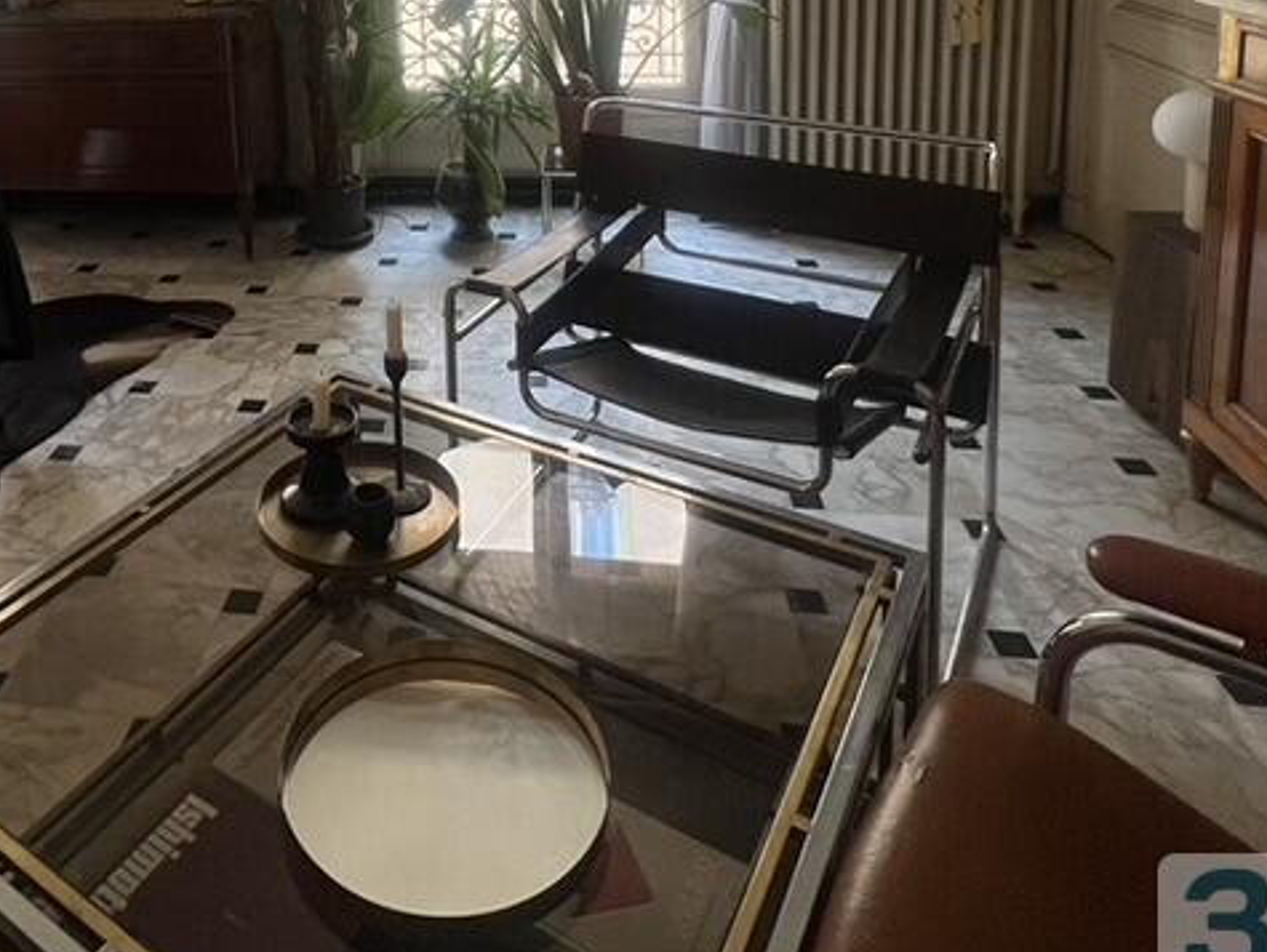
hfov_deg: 60.9
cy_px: -3
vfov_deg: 42.8
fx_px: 1026
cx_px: 363
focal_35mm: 28
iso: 250
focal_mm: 1.57
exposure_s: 1/99
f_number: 1.8
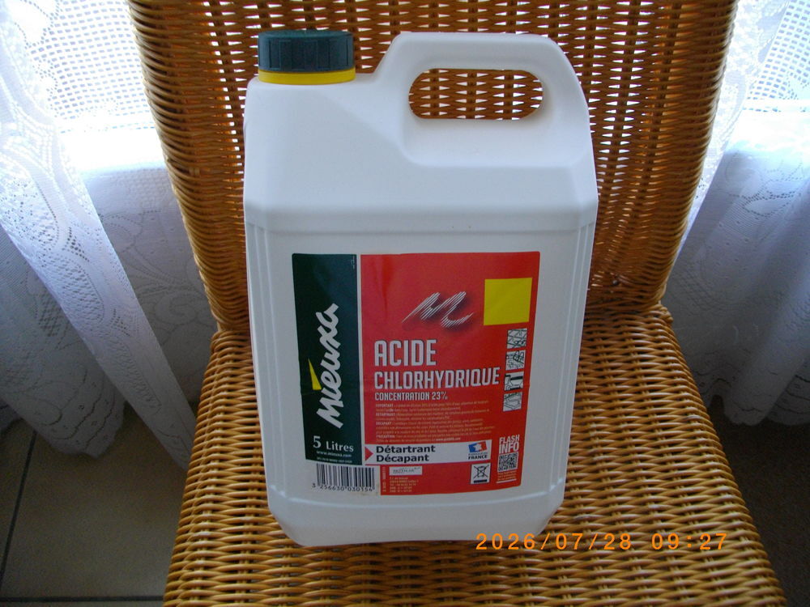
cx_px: 405
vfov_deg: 44.2
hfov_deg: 56.8
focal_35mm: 32
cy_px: 304
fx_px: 749
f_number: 2.9
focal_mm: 5.7
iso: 200
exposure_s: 1/50
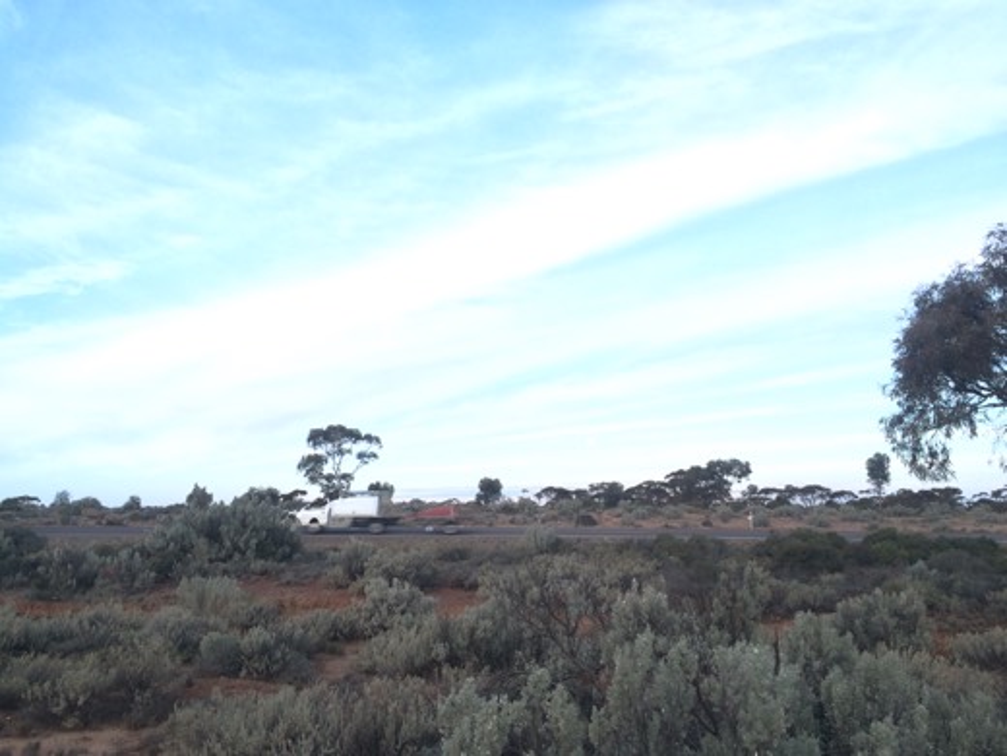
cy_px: 378
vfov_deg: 48.2
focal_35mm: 29
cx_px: 504
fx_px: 844
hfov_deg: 61.7
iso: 32
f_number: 2.2
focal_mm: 4.15
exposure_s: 1/60
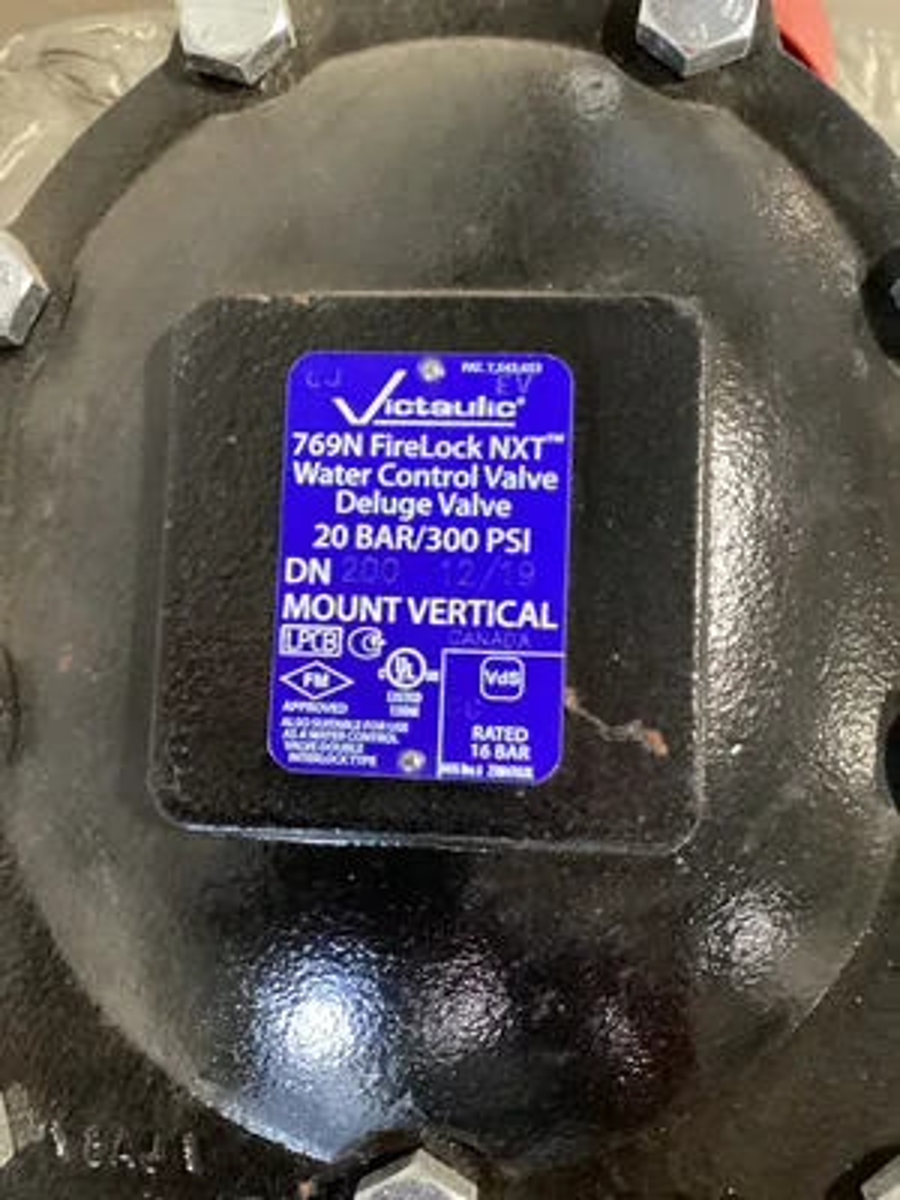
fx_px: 1075
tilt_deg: -70.1
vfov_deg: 58.4
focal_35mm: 31
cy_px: 600
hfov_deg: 45.4
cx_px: 450
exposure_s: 1/30
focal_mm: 3.3
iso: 500
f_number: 2.4
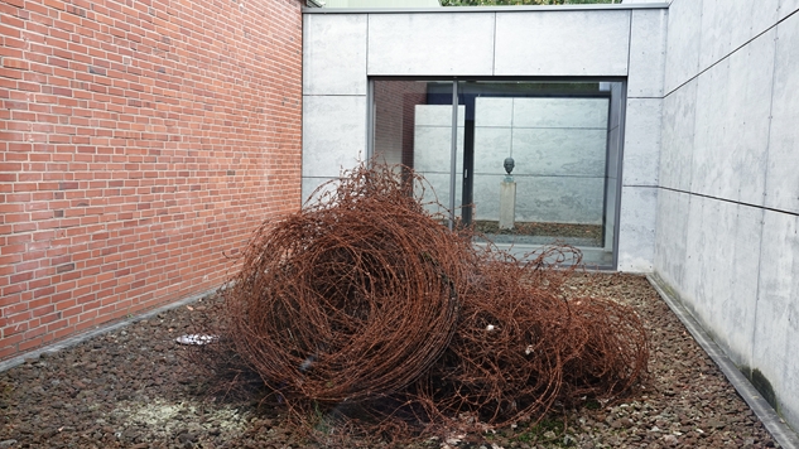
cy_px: 249
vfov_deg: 32.8
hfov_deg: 55.3
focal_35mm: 36
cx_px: 398
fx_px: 763
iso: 200
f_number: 5
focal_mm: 12.63
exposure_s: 1/40
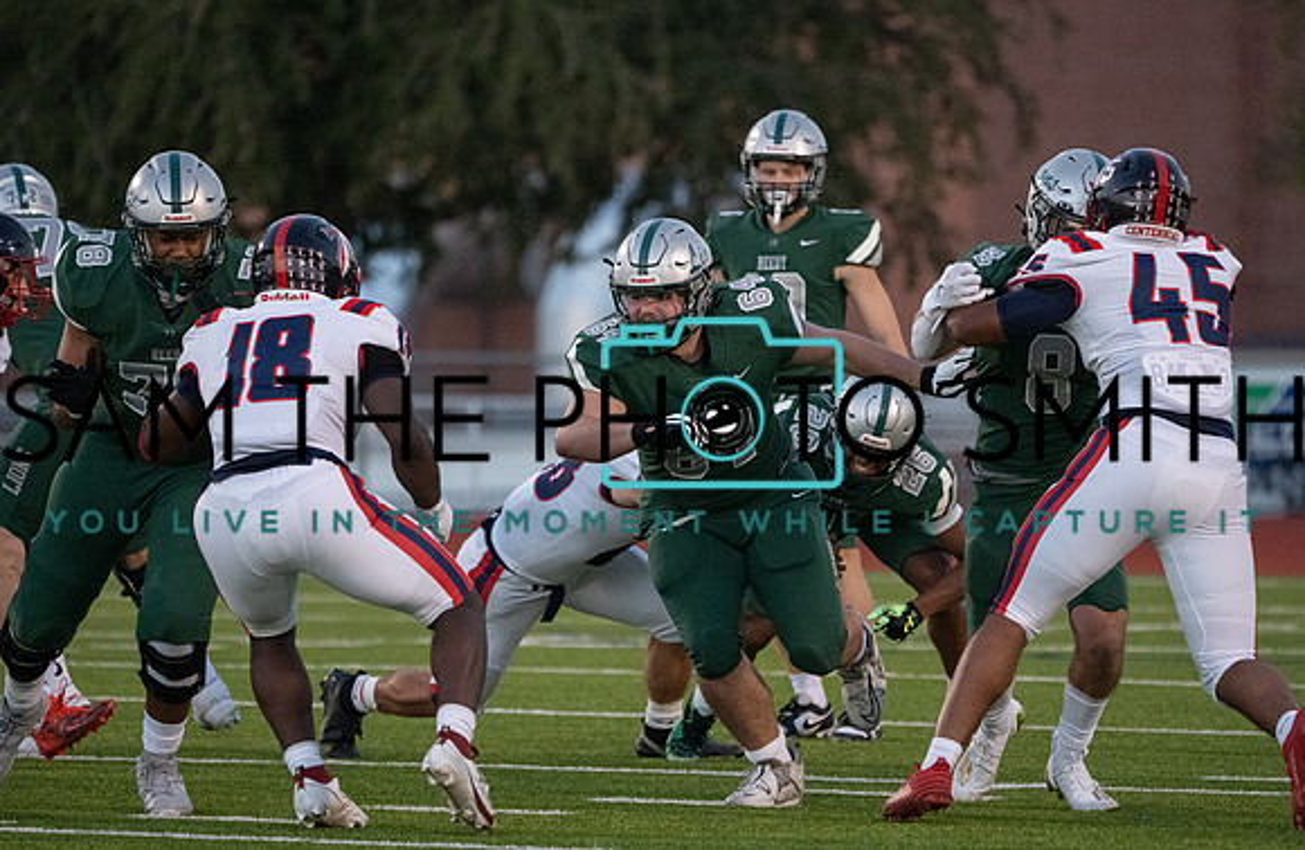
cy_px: 452
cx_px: 678
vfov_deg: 3.5
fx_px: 13771
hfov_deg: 5.4
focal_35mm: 383
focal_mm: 342
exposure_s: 1/1250
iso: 12800
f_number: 5.6
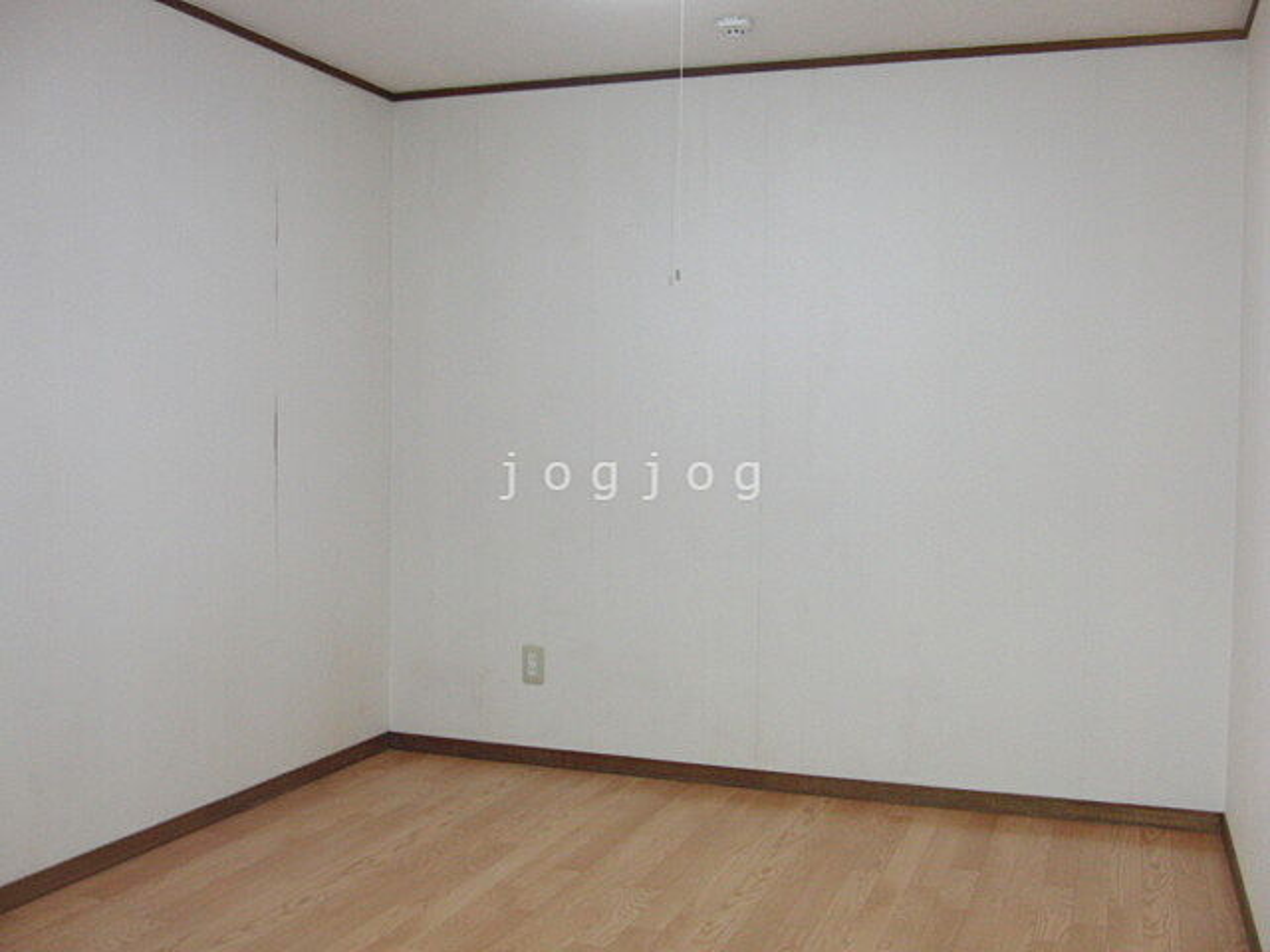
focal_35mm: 37
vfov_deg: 38.7
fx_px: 1357
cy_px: 476
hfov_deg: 50.1
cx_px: 635
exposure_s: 1/80
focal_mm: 6.42
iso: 400
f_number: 3.6
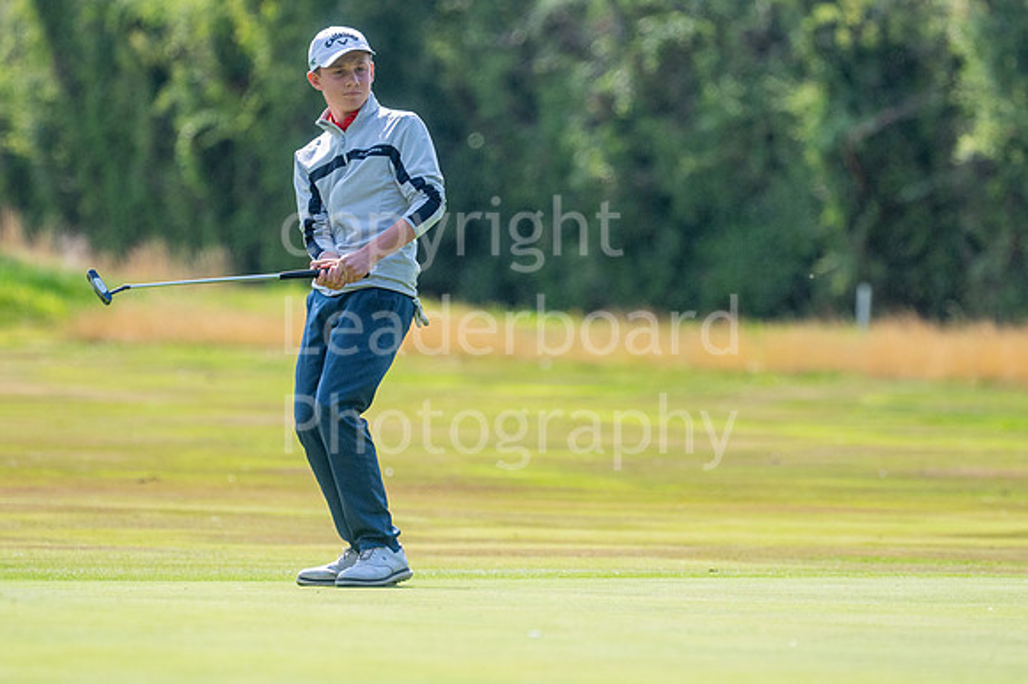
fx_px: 12842
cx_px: 514
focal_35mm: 450
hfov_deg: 4.6
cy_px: 342
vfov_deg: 3.1
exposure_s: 1/3200
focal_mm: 300
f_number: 5
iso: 640
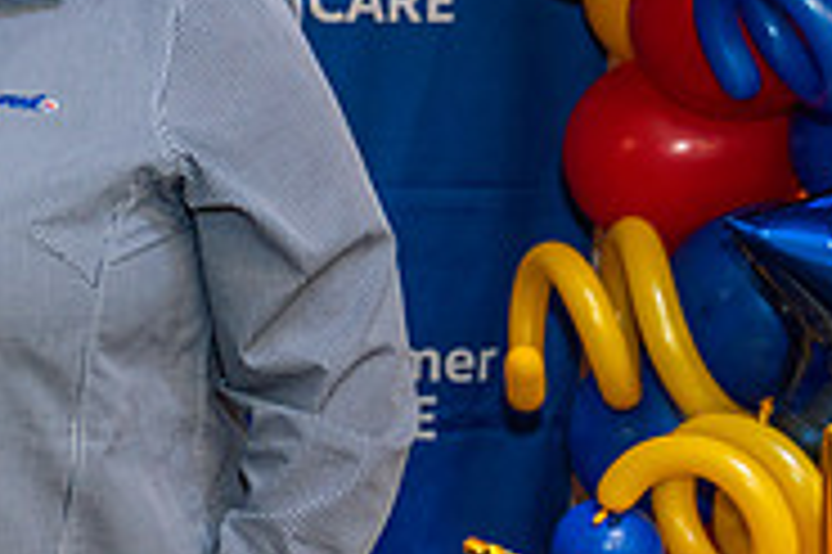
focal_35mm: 113
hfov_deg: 16.5
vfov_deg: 12.1
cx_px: -427
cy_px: 205
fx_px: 2609
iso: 1250
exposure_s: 1/160
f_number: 4
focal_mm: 36
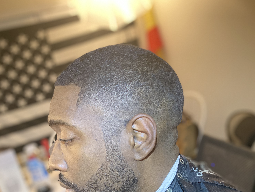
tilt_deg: -17.1
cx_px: 126
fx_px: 280
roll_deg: +16.3
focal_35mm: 38
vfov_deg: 36.4
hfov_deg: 49.0
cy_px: 155
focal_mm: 3.99
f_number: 1.8
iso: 320
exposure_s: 1/40
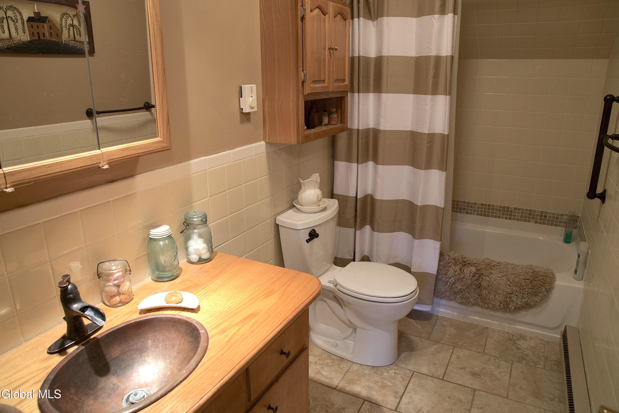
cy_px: 206
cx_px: 310
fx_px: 413
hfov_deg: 73.7
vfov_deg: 53.2
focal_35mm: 24
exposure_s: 1/50
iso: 1000
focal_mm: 24
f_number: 4.5
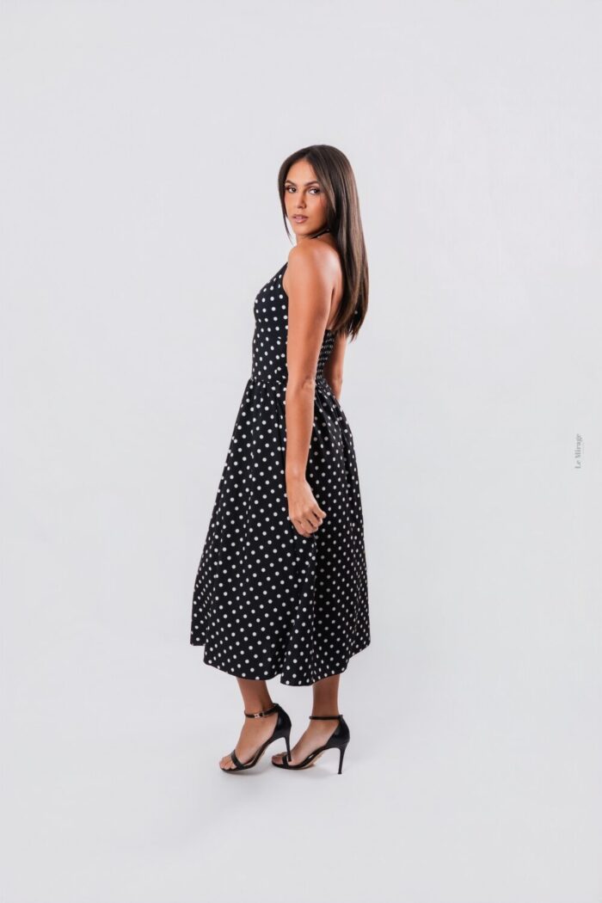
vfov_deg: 48.5
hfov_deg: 33.4
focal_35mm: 40
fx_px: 1003
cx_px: 301
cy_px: 452
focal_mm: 27.2
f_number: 2.8
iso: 160
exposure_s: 1/320
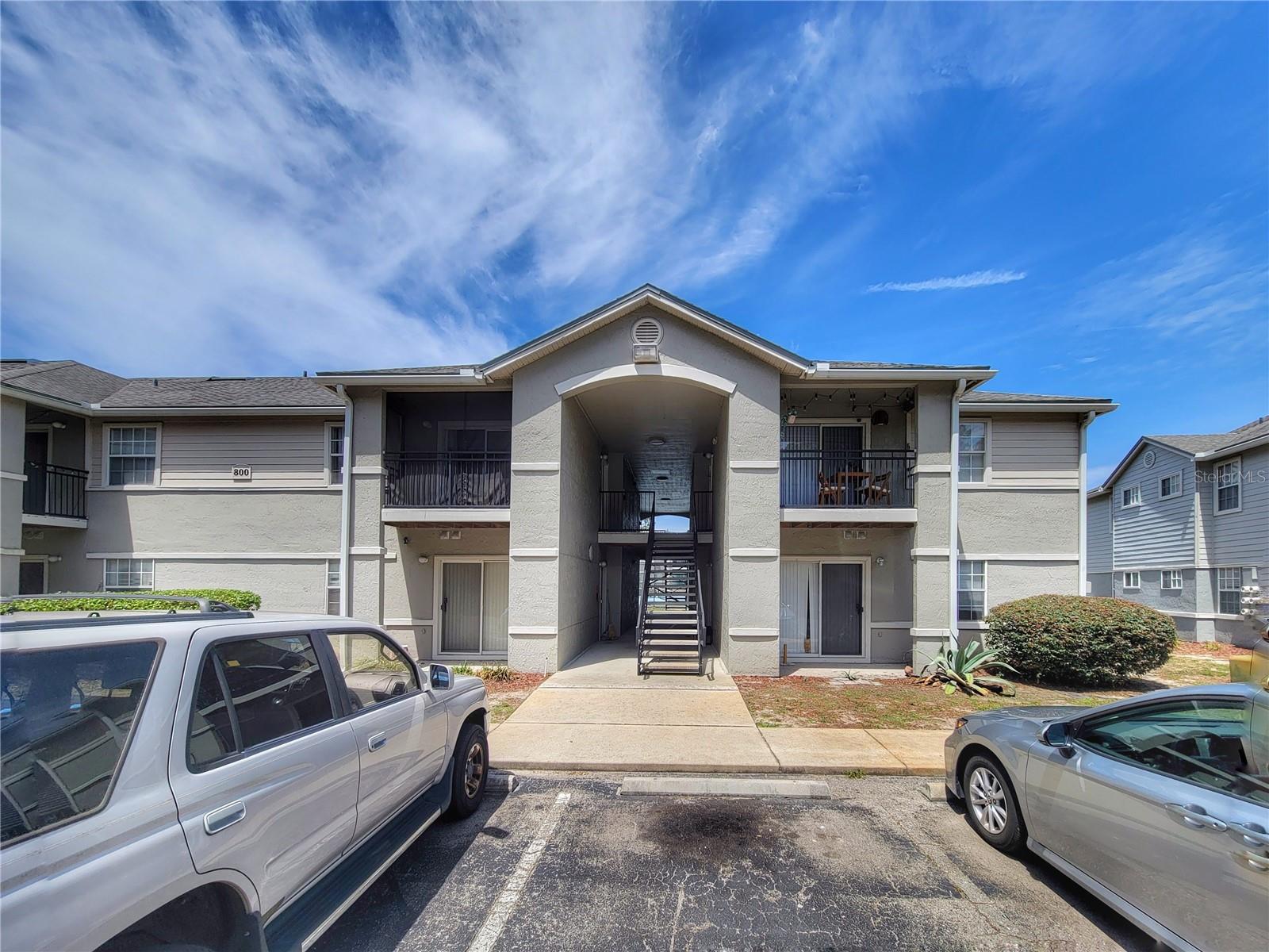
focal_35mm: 13
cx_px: 634
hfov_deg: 106.2
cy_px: 476
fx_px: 477
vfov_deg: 89.9
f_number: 2.2
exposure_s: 1/1677
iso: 50
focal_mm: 2.2
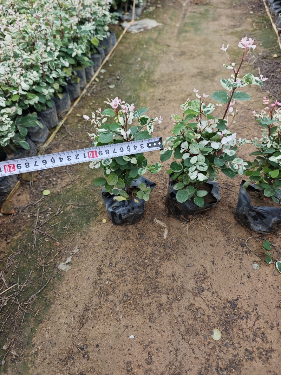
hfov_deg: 58.9
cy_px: 188
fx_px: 249
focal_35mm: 23
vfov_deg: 73.9
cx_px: 140
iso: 50
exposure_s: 1/1122
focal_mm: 6.55
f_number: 1.6
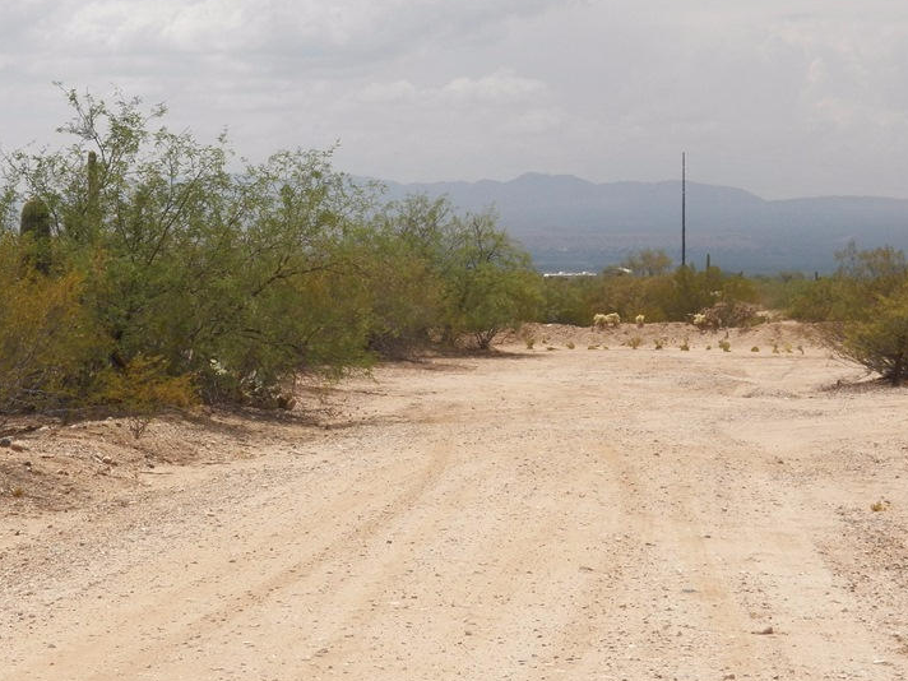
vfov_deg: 14.2
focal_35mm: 104
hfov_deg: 18.8
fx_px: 2728
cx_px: 307
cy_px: 296
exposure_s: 1/1600
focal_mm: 13.2
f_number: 5
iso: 125
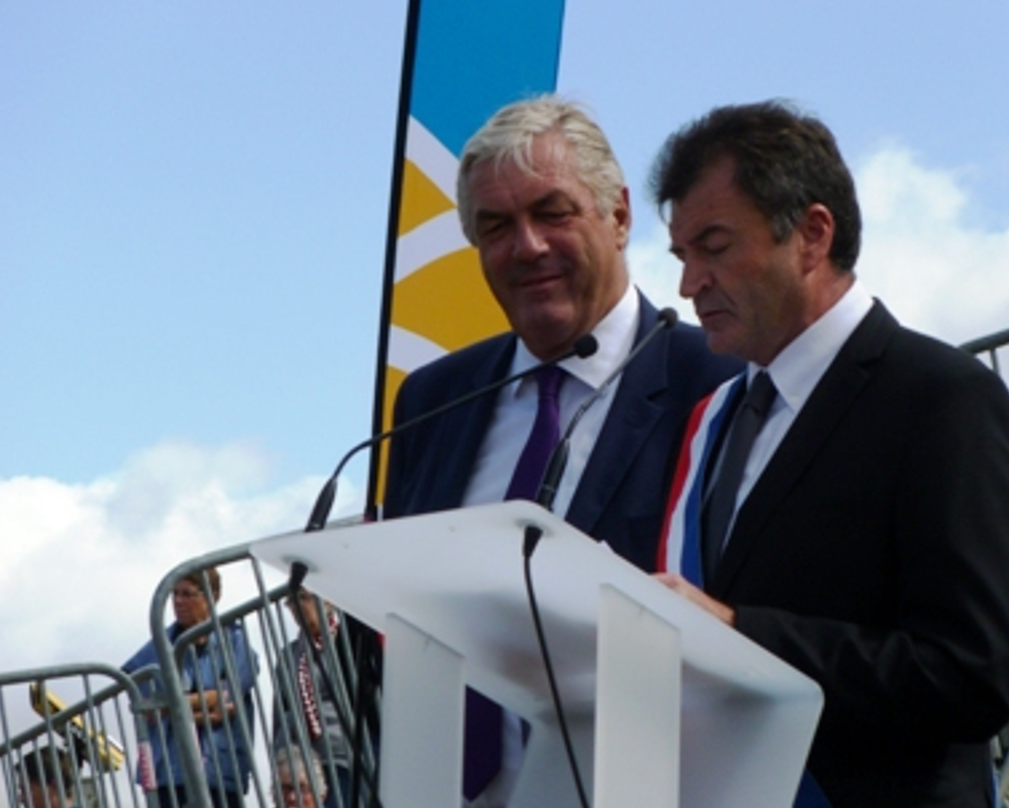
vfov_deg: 5.9
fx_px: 7858
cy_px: 428
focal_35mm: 263
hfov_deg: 7.3
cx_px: 559
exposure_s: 1/400
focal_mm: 40.5
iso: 100
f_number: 5.9
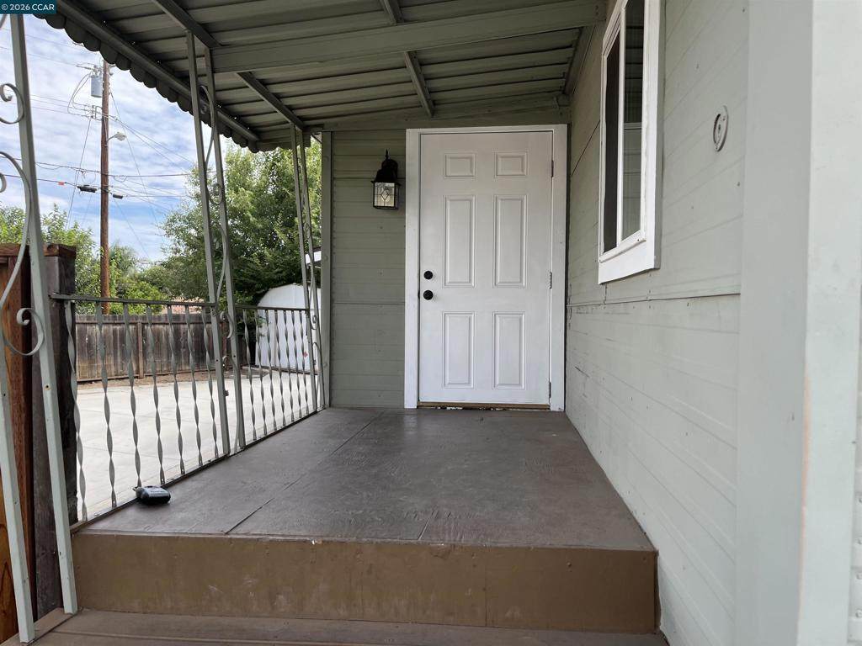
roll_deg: +0.1
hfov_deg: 67.3
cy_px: 323
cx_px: 431
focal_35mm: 26
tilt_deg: -1.5
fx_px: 647
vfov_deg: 53.1
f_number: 1.6
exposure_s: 1/935
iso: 50
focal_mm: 5.1
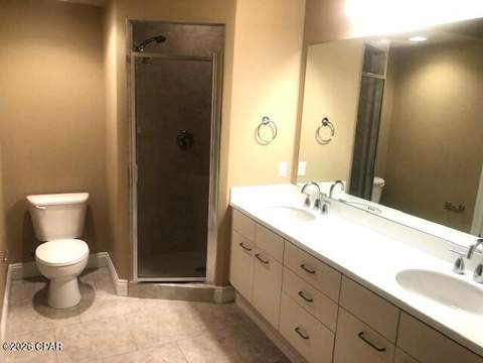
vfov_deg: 49.7
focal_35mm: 28
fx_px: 391
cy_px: 182
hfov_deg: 63.4
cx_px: 242
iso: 40
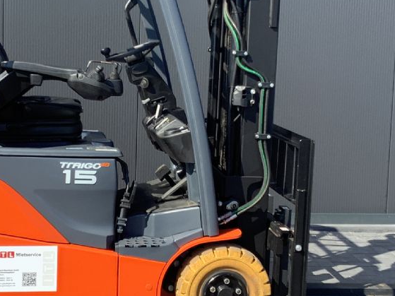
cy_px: 117
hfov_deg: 27.4
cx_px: 163
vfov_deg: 20.7
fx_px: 810
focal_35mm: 71
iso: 25
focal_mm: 3.3
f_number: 2.4
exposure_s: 1/509
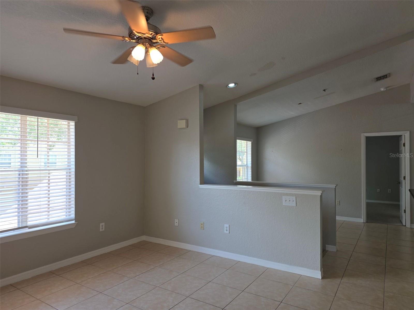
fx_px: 275
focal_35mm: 23
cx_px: 207
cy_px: 155
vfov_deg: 58.9
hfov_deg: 73.9
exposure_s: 1/120
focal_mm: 6.3
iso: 40
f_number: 1.7
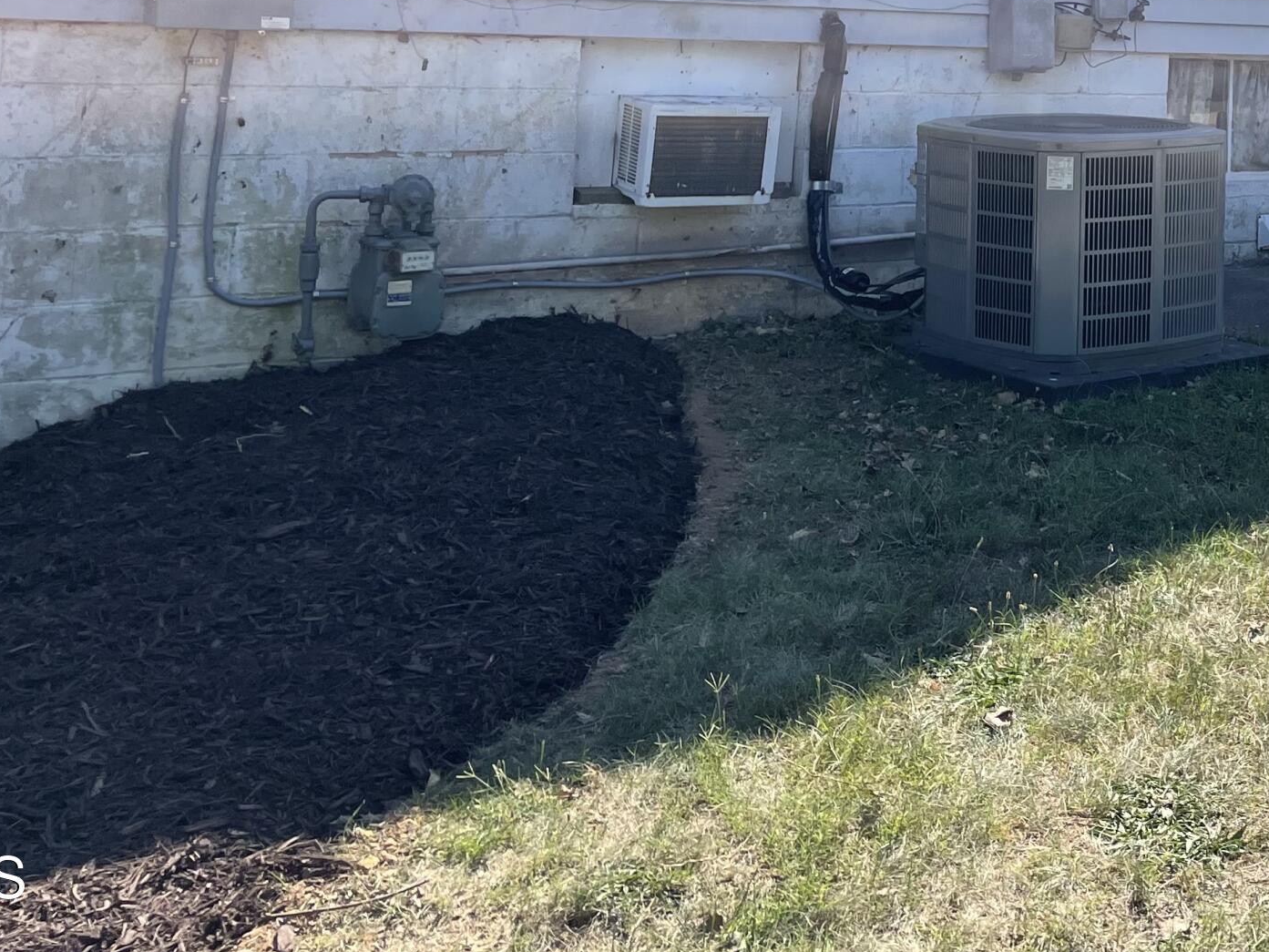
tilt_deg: +2.0
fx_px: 2053
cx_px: 1230
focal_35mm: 56
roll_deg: -1.3
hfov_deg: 32.0
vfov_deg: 24.6
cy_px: -53
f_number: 1.6
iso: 32
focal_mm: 4.2
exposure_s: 1/1742
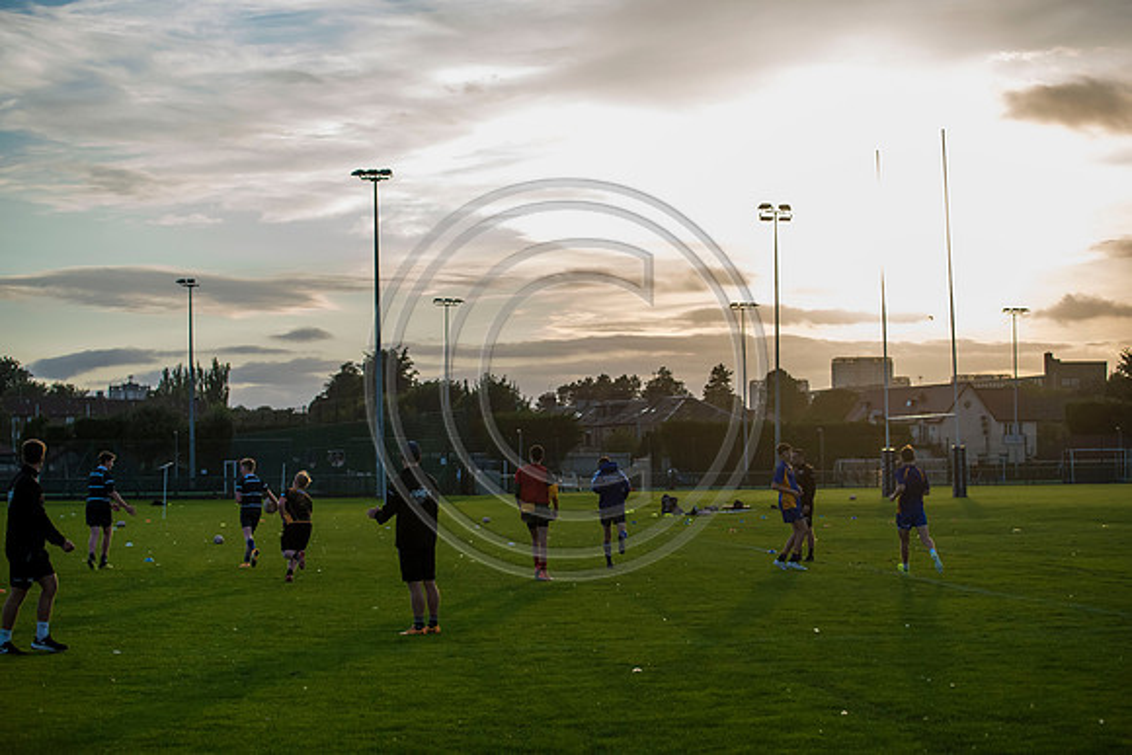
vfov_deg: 19.5
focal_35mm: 70
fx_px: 2202
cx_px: 566
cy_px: 378
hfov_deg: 28.8
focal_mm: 70
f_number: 4.5
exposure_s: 1/2500
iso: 1600
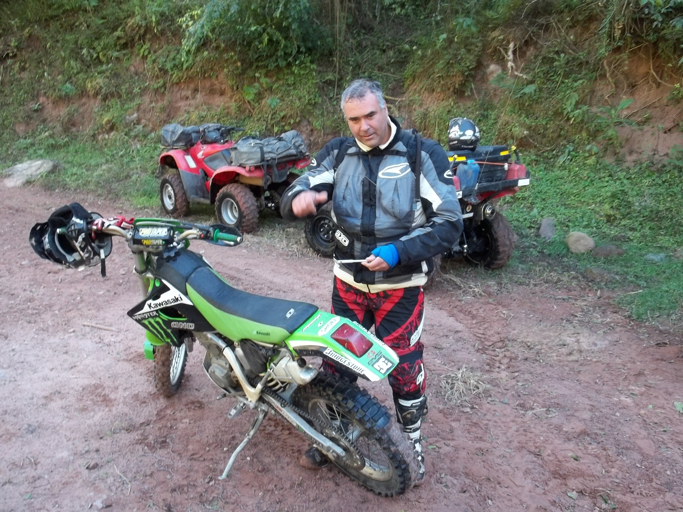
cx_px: 342
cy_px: 256
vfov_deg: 42.9
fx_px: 651
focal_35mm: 33
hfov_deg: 55.4
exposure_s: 1/50
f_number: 3.3
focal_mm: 5.9
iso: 160
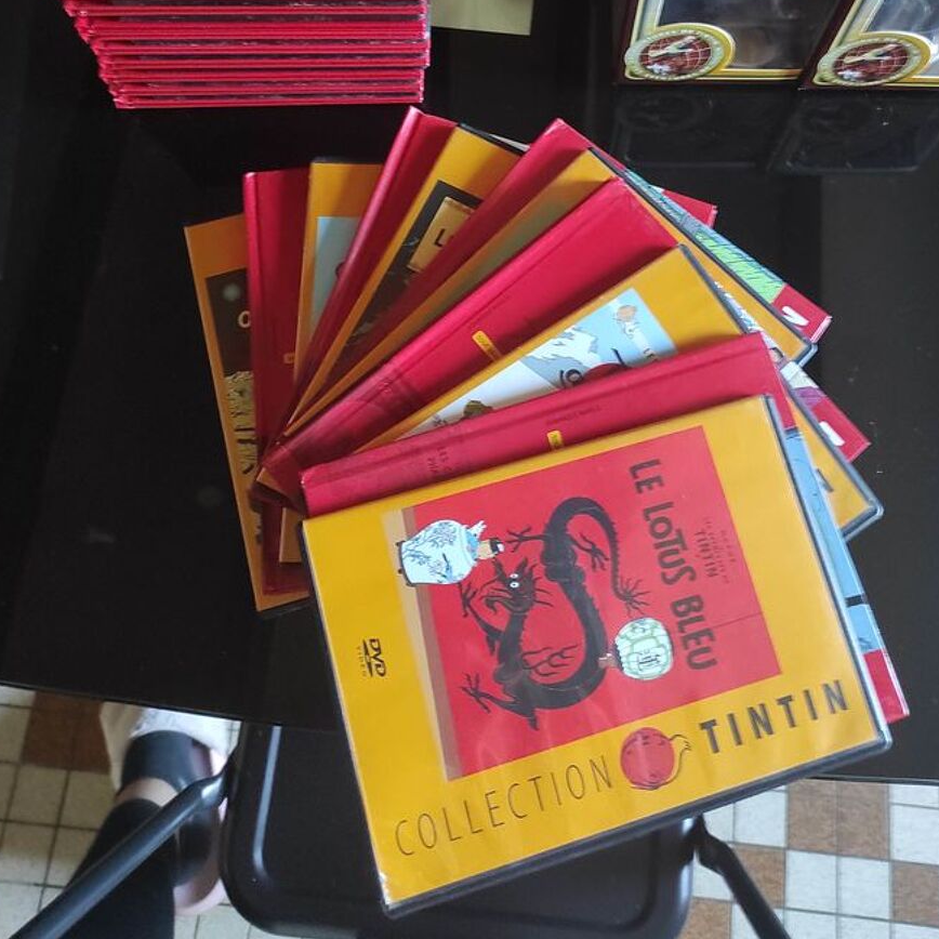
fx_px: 1043
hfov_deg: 48.3
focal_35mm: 34
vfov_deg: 47.0
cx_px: 527
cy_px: 260
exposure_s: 1/20
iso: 962
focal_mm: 5.43
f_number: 1.89
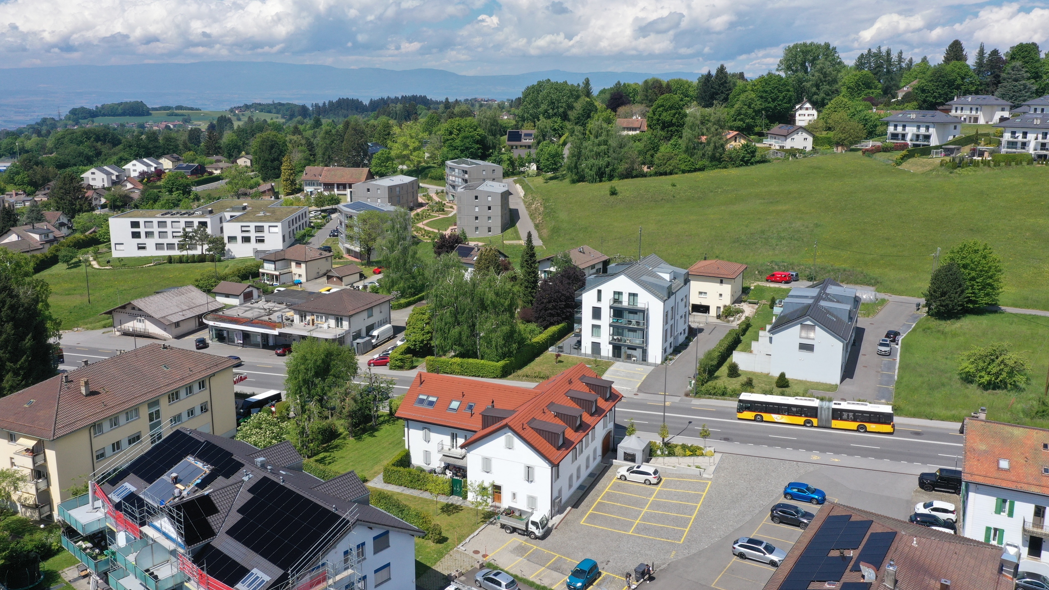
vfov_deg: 38.9
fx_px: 834
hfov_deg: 64.3
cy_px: 262
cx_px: 528
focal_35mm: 30
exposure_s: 1/500
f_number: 6.3
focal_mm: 10.26
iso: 100
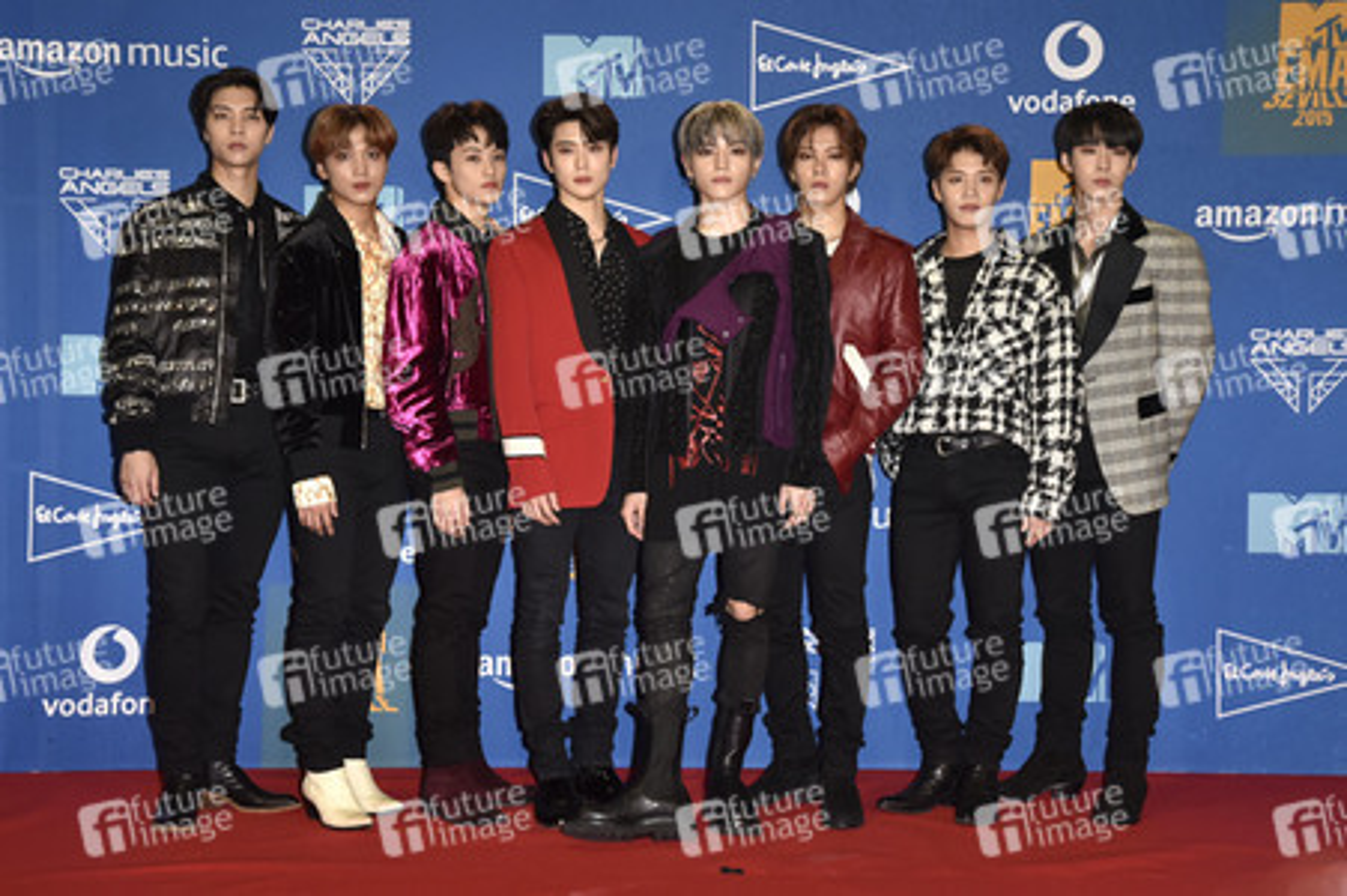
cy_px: 448
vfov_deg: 23.3
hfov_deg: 34.5
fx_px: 2169
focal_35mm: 58
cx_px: 674
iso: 1600
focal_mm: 58
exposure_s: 1/250
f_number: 6.3
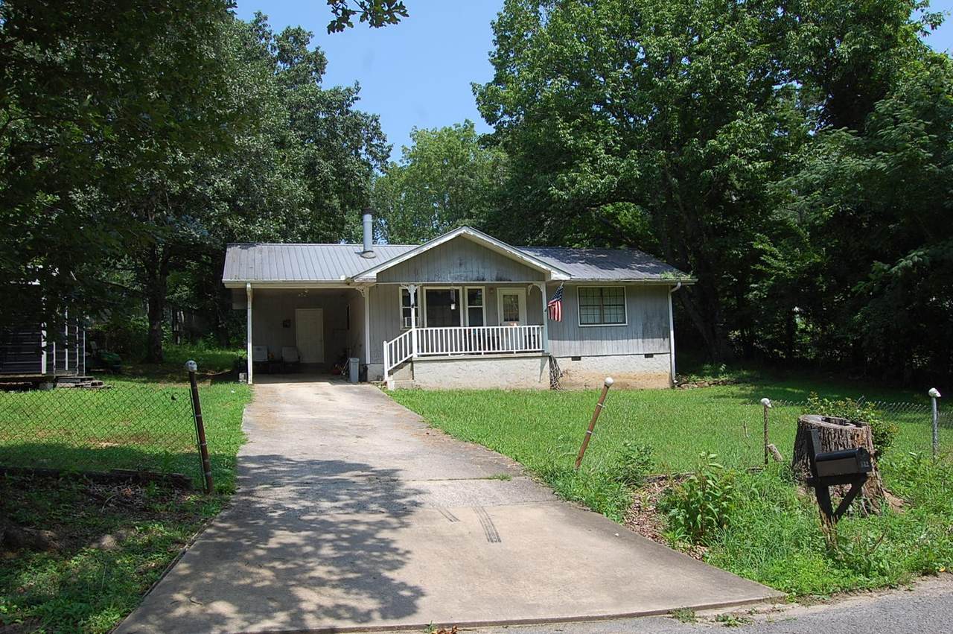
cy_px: 317
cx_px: 476
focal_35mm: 27
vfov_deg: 47.8
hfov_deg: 67.4
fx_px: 714
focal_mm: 18
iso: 200
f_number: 9
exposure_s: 1/320
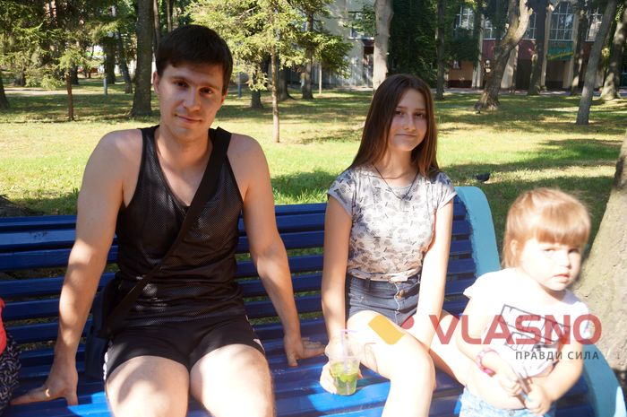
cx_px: 314
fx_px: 626
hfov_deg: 53.2
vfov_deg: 36.8
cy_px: 208
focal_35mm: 36
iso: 100
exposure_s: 1/200
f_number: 4
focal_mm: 24
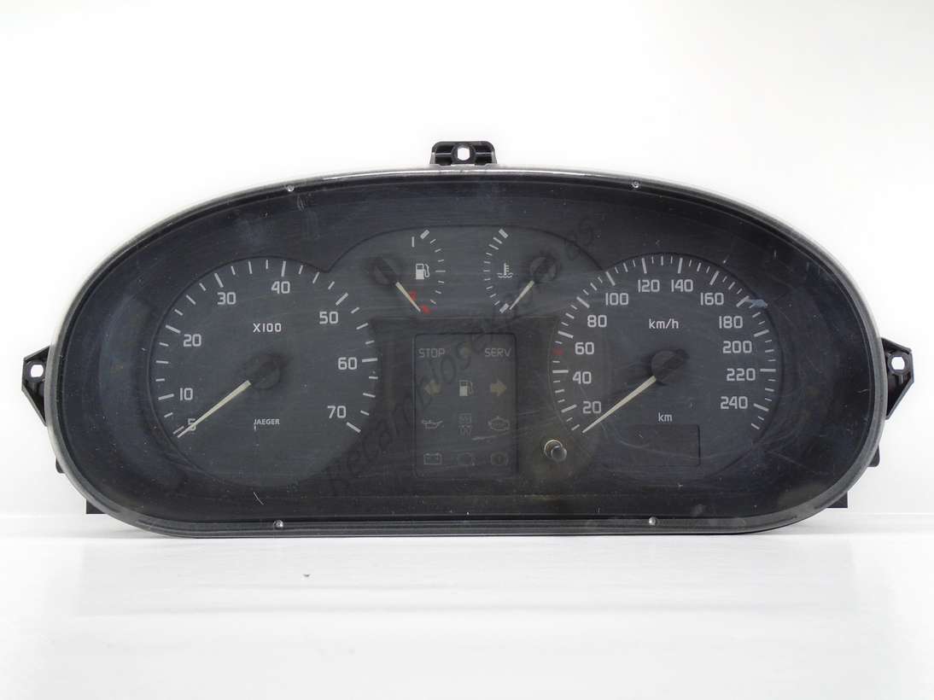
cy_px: 350
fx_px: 701
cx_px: 467
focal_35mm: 26
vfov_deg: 53.0
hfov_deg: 67.3
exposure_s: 1/50
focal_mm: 4.6
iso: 100
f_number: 3.2
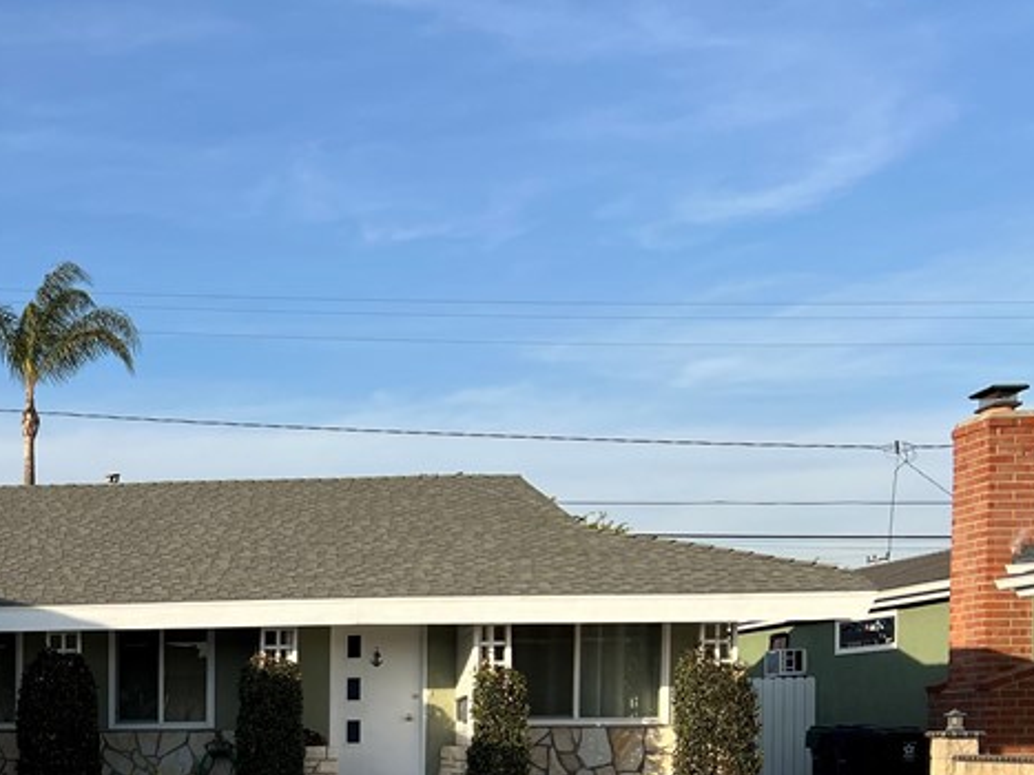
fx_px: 1702
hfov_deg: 30.8
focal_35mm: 57
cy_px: 813
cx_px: -51
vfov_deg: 24.3
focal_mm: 5.7
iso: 50
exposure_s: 1/3257
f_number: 1.5
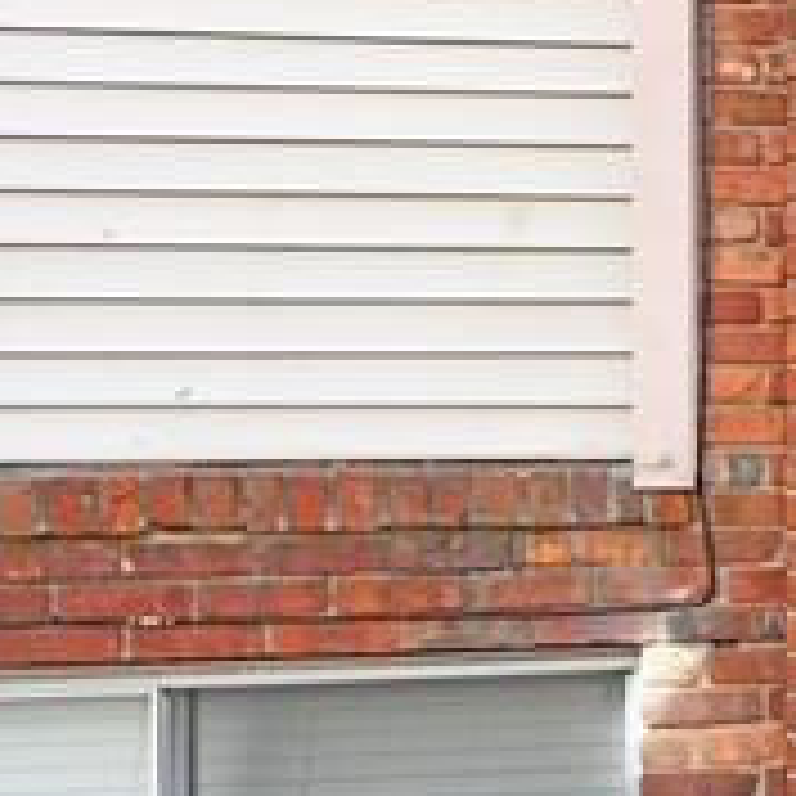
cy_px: 378
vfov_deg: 39.2
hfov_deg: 23.8
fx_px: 1119
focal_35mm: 43
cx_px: 1363
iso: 200
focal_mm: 14
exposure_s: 1/250
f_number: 5
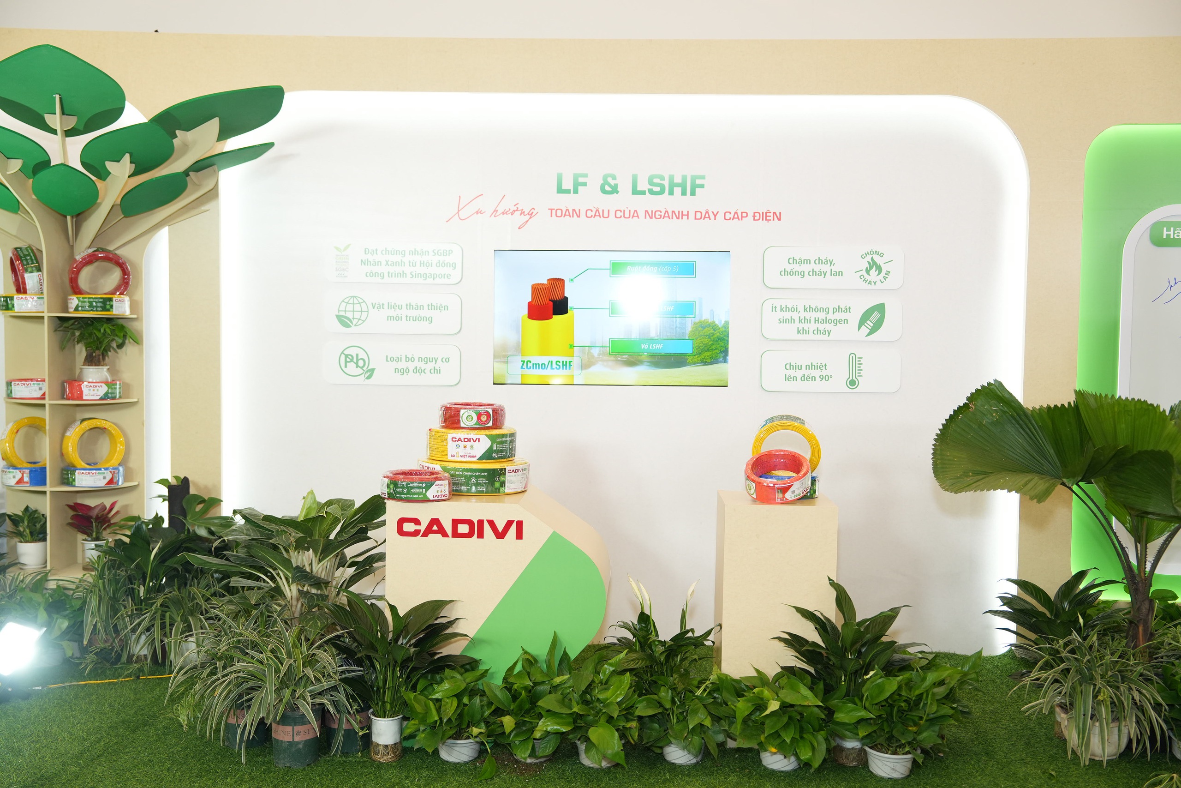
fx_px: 1312
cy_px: 394
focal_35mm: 40
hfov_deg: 48.5
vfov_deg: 33.4
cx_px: 590
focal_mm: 40
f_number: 3.2
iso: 800
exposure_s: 1/160
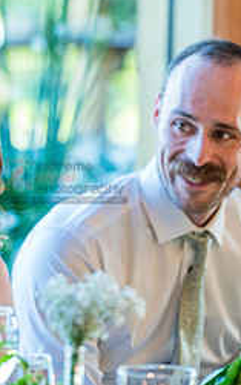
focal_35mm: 354
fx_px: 3718
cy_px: 180
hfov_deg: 3.7
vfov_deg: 5.9
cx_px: 63
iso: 1000
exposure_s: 1/320
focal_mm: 150
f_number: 2.8
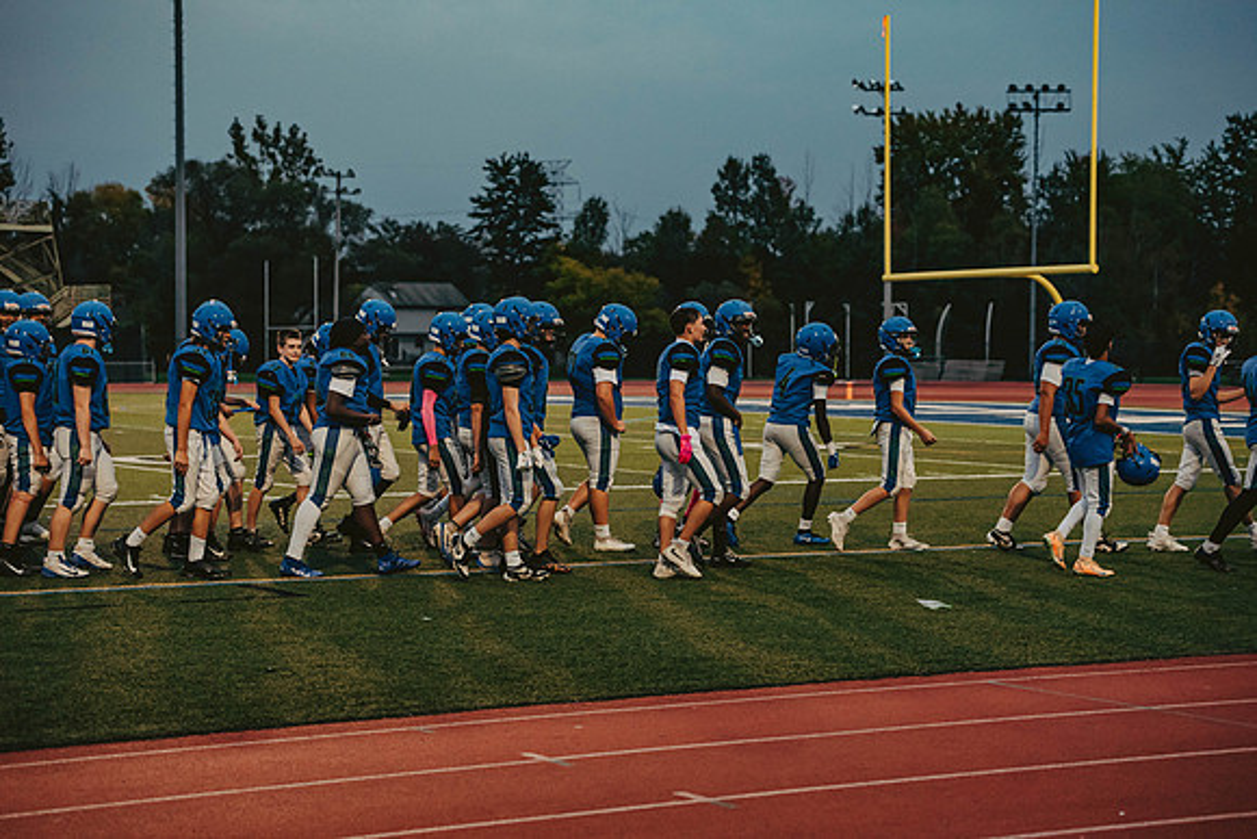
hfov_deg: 28.8
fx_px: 2445
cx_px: 628
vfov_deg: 19.5
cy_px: 420
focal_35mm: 70
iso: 2000
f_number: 2.8
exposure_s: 1/1250
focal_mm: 70
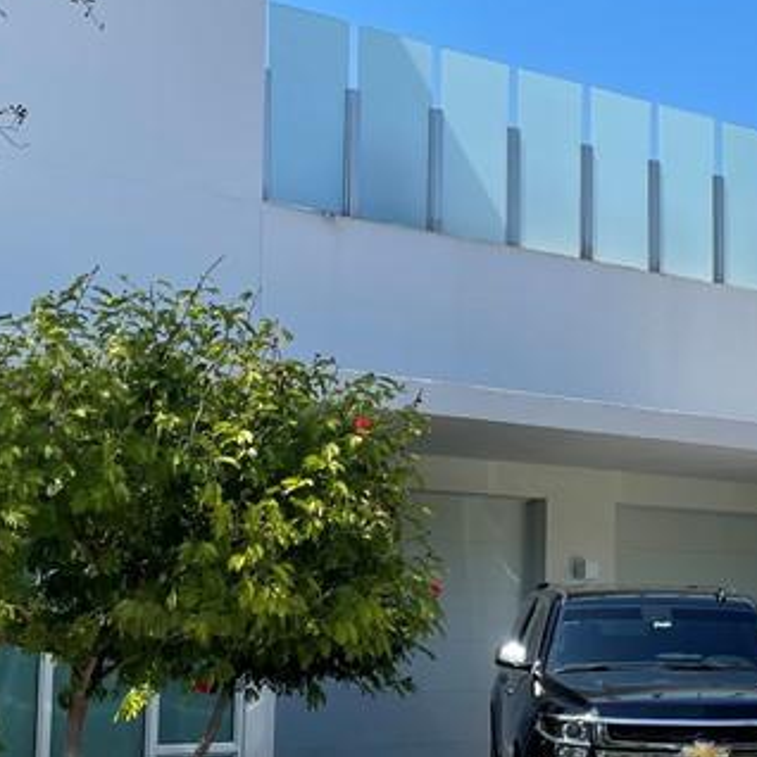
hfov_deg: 22.9
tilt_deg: +7.4
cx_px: 640
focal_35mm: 74
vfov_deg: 23.3
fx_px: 1831
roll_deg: +0.2
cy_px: 464
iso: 32
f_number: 1.6
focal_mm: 4.2
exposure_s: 1/2882
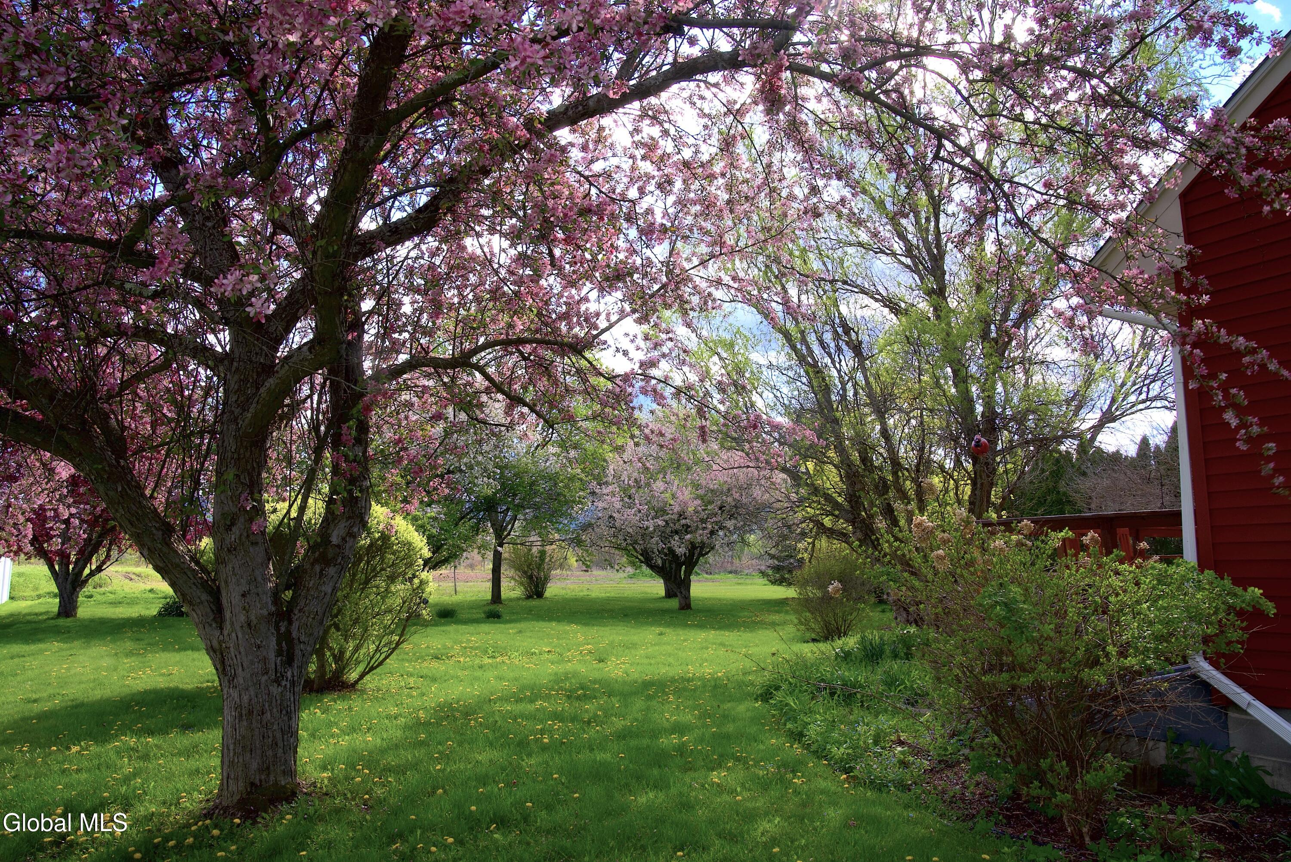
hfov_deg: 73.7
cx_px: 646
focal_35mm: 24
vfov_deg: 53.2
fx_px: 861
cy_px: 431
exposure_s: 1/50
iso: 100
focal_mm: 24
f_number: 18
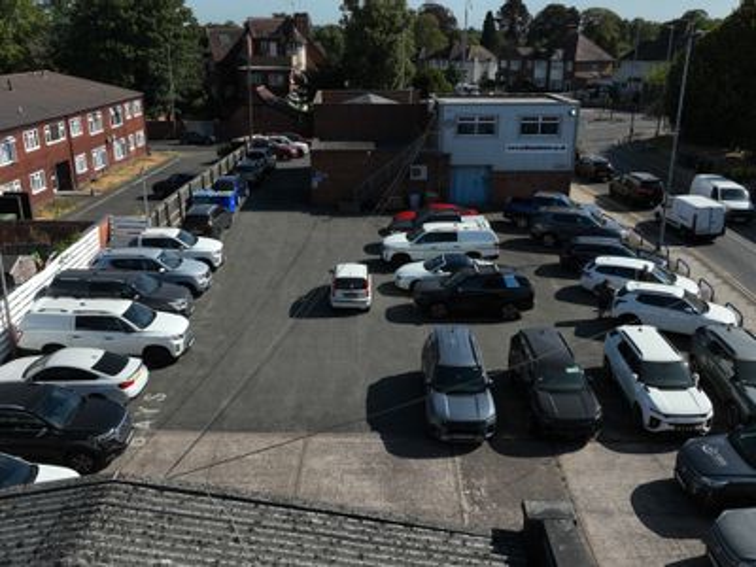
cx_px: 378
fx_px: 524
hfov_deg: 71.6
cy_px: 284
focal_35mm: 24
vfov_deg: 56.8
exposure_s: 1/320
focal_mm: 12.29
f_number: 5
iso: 100
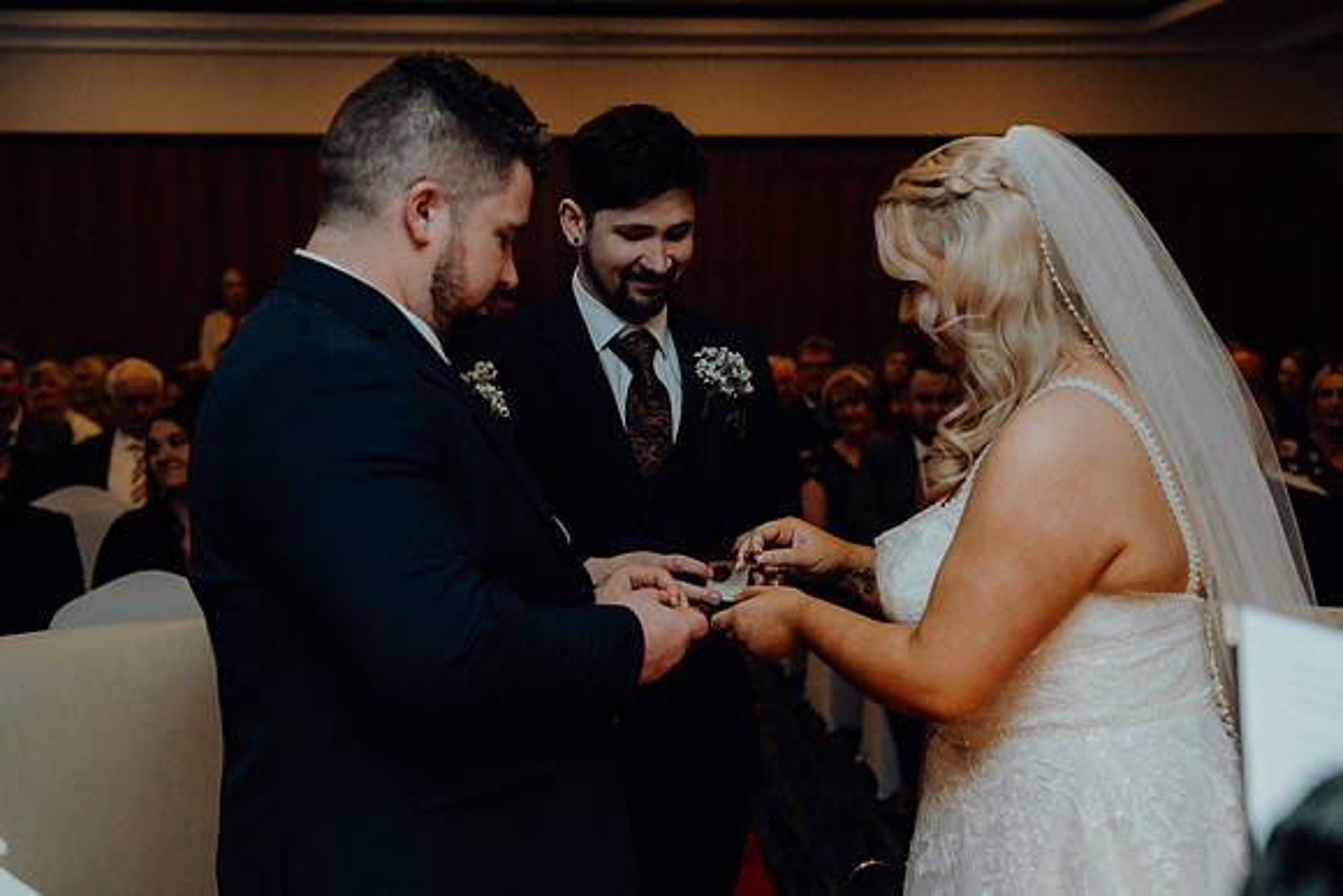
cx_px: 672
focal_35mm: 51
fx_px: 1903
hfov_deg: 38.9
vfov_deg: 26.5
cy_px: 448
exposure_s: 1/160
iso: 2500
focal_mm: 51
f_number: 3.5
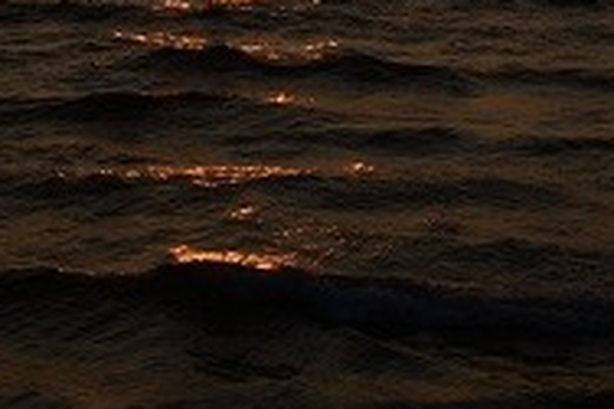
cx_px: 212
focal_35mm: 149
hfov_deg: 13.8
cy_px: -137
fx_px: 2539
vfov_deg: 9.0
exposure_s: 1/640
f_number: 8
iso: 100
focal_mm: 35
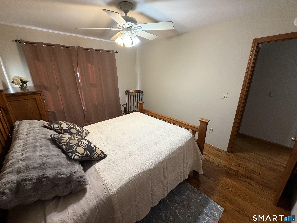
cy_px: 112
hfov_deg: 102.1
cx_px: 148
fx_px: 120
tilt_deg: -17.4
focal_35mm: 14
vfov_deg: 85.7
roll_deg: +0.2
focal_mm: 2.22
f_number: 2.2
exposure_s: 1/60
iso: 320
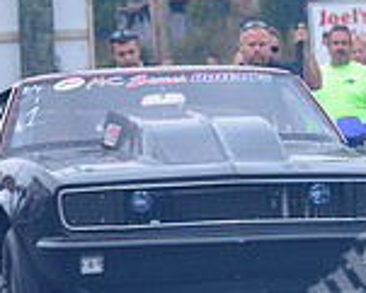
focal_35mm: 495
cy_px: 220
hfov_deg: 3.9
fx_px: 5365
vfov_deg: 3.1
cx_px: 458
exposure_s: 1/500
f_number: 5.6
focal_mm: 92
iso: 1000
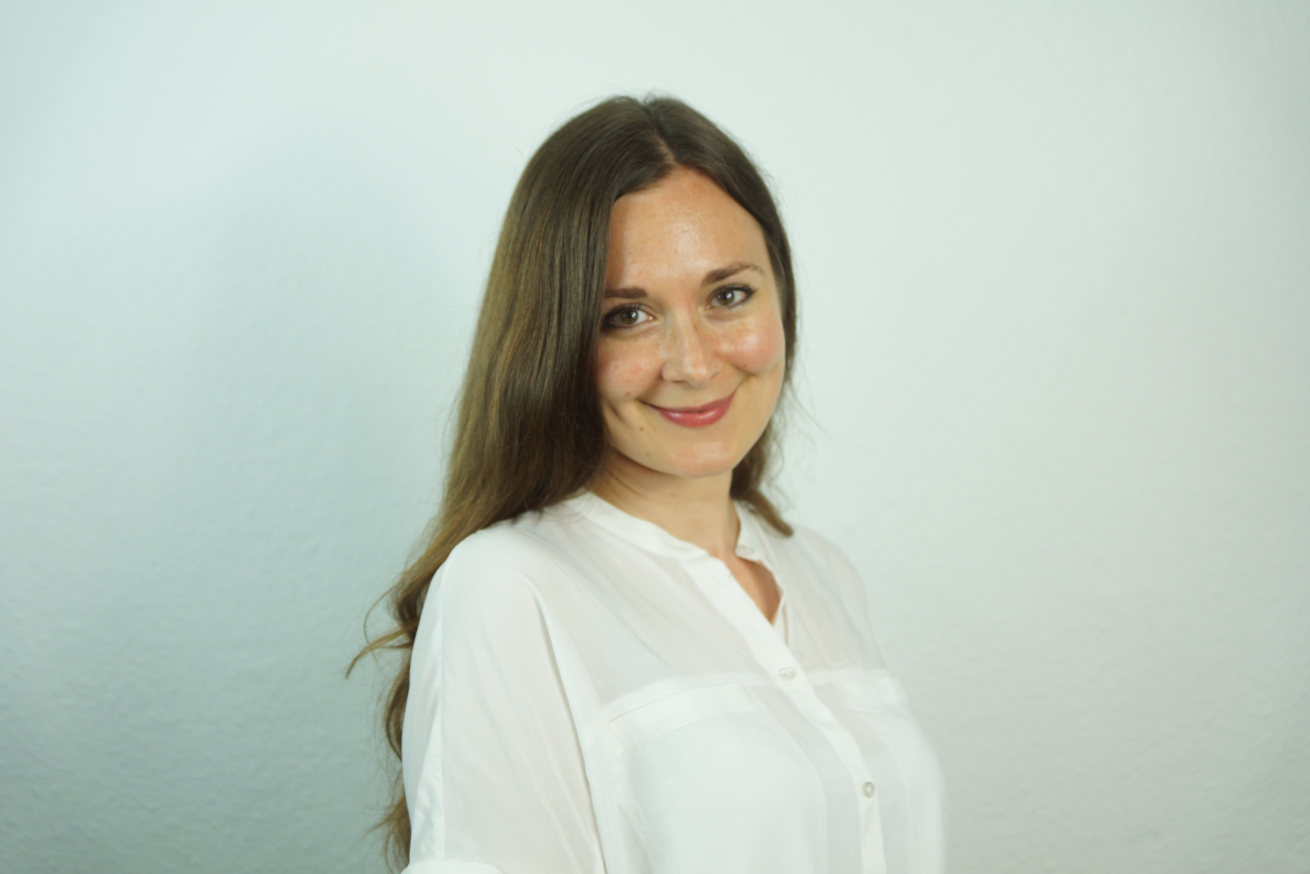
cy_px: 437
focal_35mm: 60
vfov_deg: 22.6
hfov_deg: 33.4
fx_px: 2183
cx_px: 655
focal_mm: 40
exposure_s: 1/100
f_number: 2.8
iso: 250
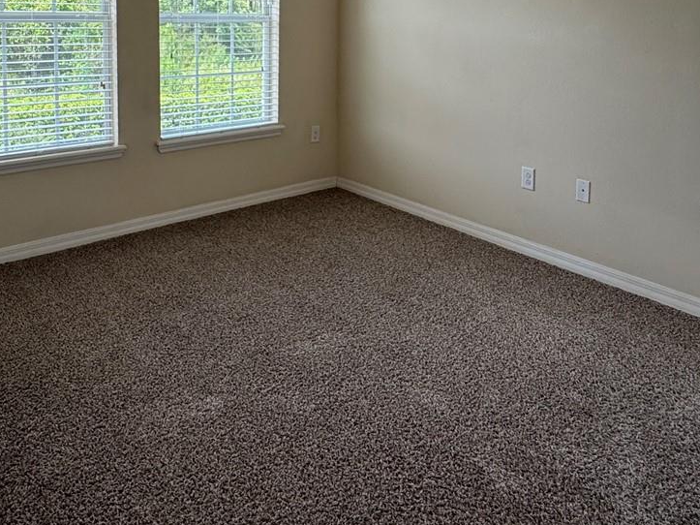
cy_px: 49
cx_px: 335
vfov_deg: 41.7
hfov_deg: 58.3
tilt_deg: -3.9
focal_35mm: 31
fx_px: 627
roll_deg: -0.7
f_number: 2.2
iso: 40
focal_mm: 2.22
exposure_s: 1/120
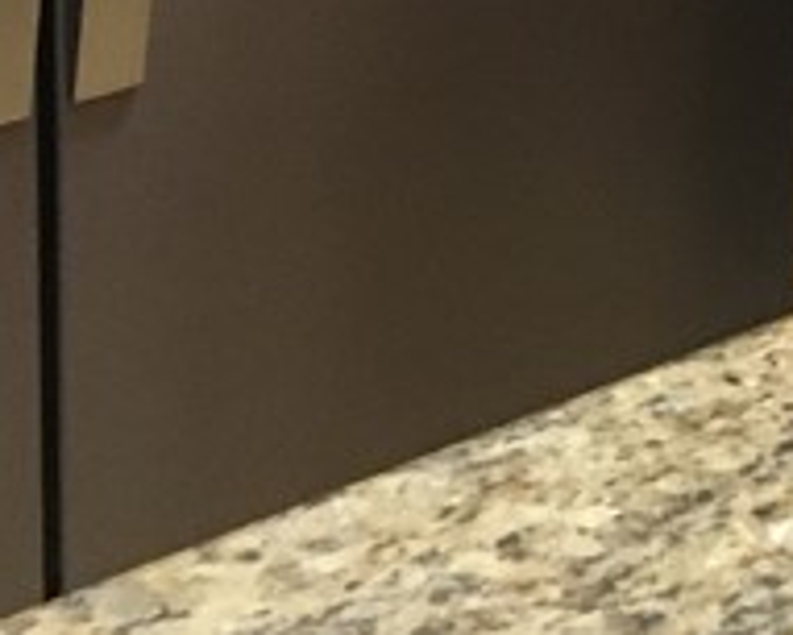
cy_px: -780
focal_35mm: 152
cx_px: 1241
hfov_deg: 12.0
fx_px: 3569
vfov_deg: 9.3
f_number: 2.2
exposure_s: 1/30
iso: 200
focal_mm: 4.15
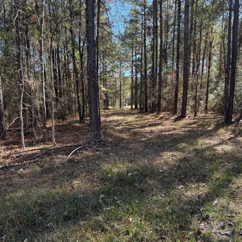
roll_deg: +1.2
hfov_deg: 55.6
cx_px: 124
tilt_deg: -8.9
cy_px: 139
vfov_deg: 55.4
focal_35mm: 29
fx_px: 229
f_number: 1.78
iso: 80
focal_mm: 6.76
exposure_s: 1/358
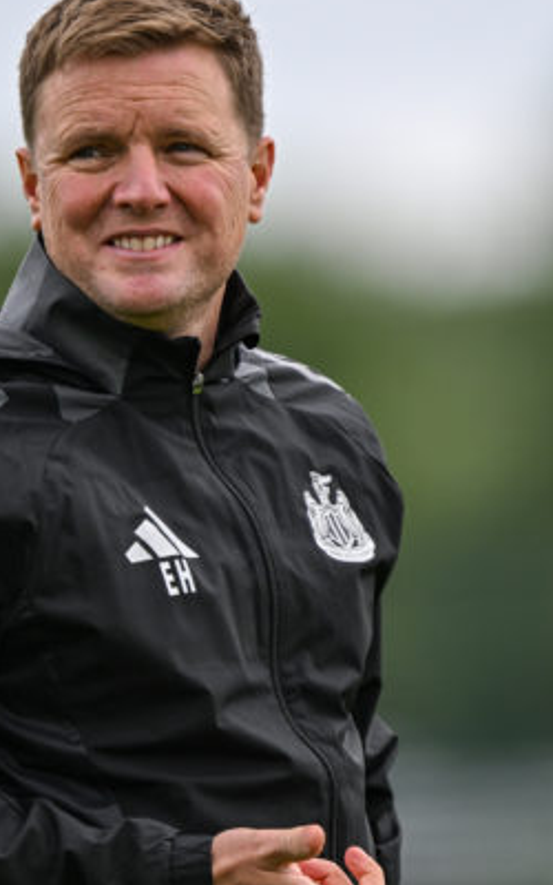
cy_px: 416
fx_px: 25802
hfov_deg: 1.2
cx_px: 361
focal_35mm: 1070
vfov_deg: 2.0
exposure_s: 1/2000
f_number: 4
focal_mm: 560
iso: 500
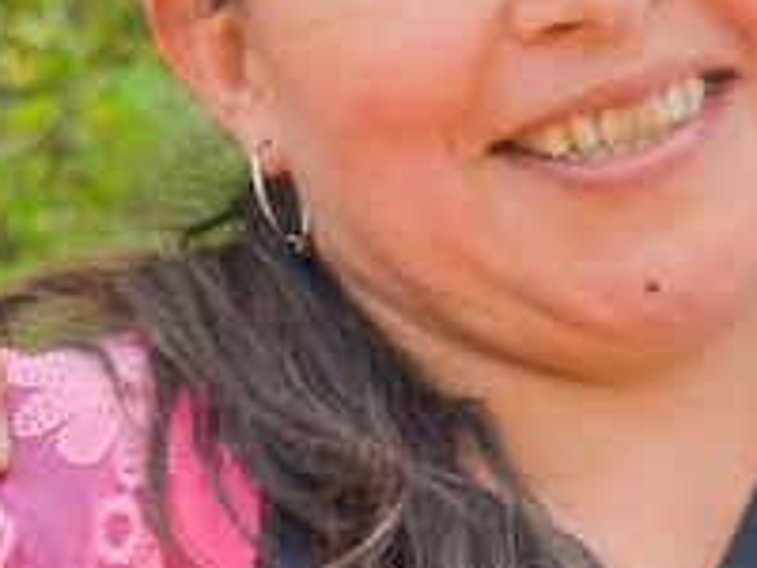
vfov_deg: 4.2
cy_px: 240
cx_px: 1067
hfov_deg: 5.6
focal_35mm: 351
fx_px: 7676
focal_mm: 38
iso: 125
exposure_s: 1/250
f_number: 8
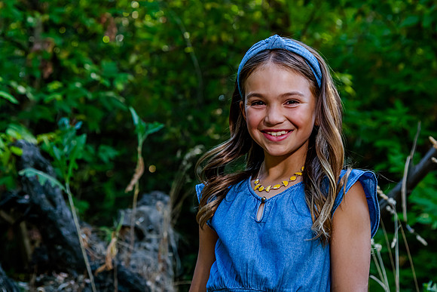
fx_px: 1336
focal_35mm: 110
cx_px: 219
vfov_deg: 12.4
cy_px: 100
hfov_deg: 18.6
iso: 800
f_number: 5
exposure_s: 1/250
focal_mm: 78
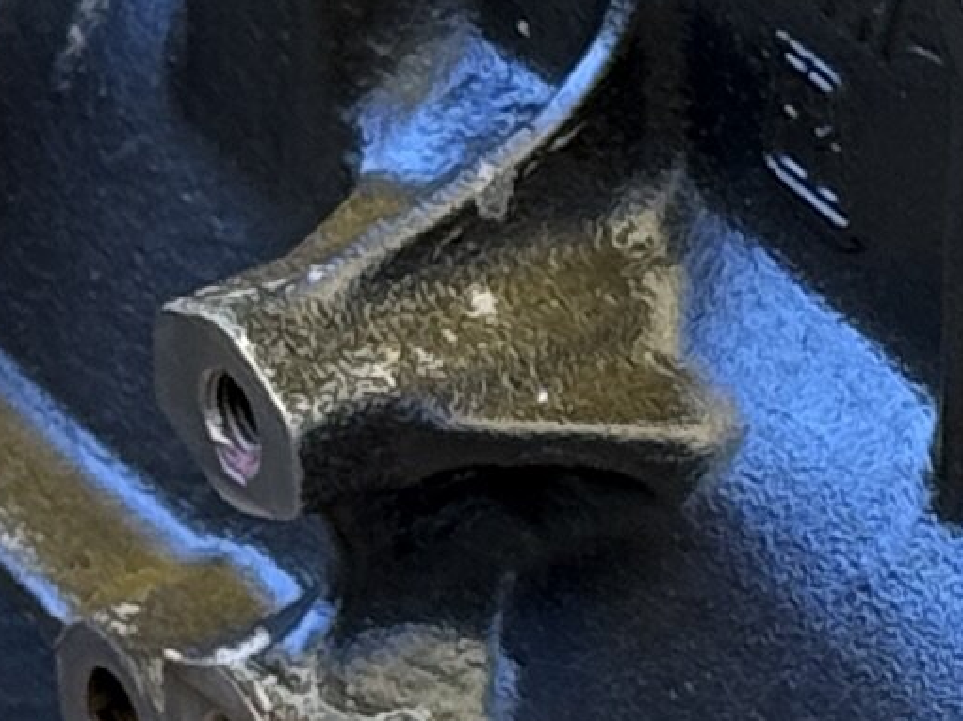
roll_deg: +0.2
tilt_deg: -35.4
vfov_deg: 3.9
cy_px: 610
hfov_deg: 5.2
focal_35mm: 379
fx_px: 10541
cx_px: 1302
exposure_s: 1/121
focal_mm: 6.76
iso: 50
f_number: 1.78
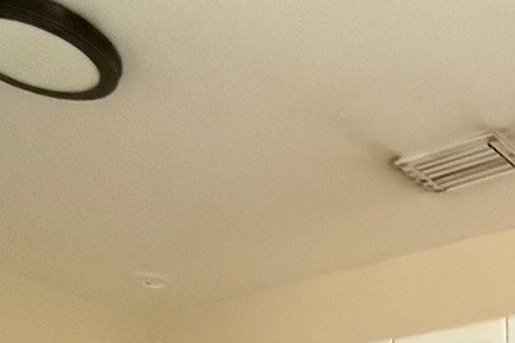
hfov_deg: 30.4
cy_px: 746
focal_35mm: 58
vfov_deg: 16.1
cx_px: 582
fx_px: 830
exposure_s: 1/60
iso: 1250
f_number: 2.2
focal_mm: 2.22
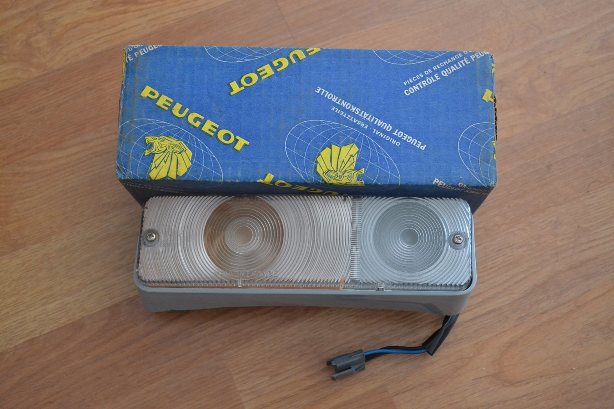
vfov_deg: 29.9
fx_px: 767
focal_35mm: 45
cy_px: 204
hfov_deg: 43.6
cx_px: 307
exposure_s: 1/60
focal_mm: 30
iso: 2000
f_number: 4.5
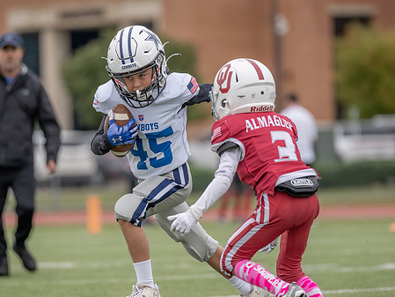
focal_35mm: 381
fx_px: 4349
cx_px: 165
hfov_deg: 5.2
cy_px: 148
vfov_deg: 3.9
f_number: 2.8
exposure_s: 1/1250
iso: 200
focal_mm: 200
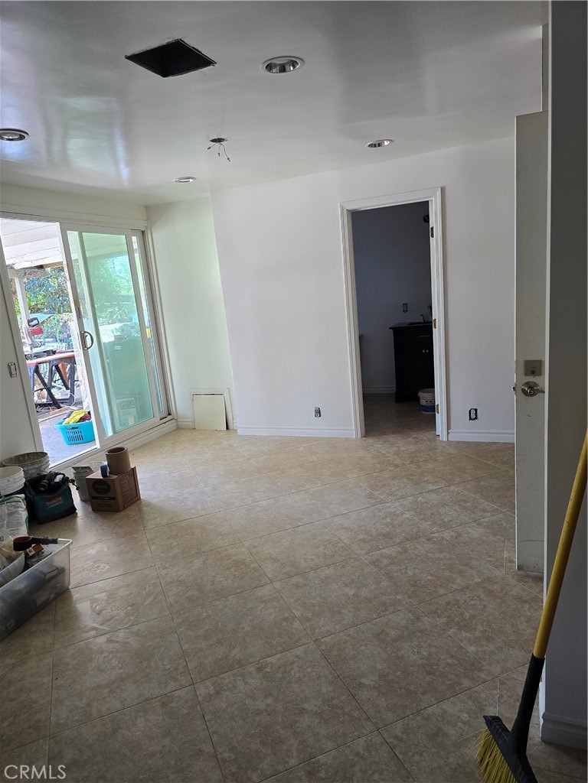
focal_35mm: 23
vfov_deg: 73.9
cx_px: 294
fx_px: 521
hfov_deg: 58.9
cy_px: 392
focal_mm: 6.3
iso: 200
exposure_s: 1/180
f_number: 1.7
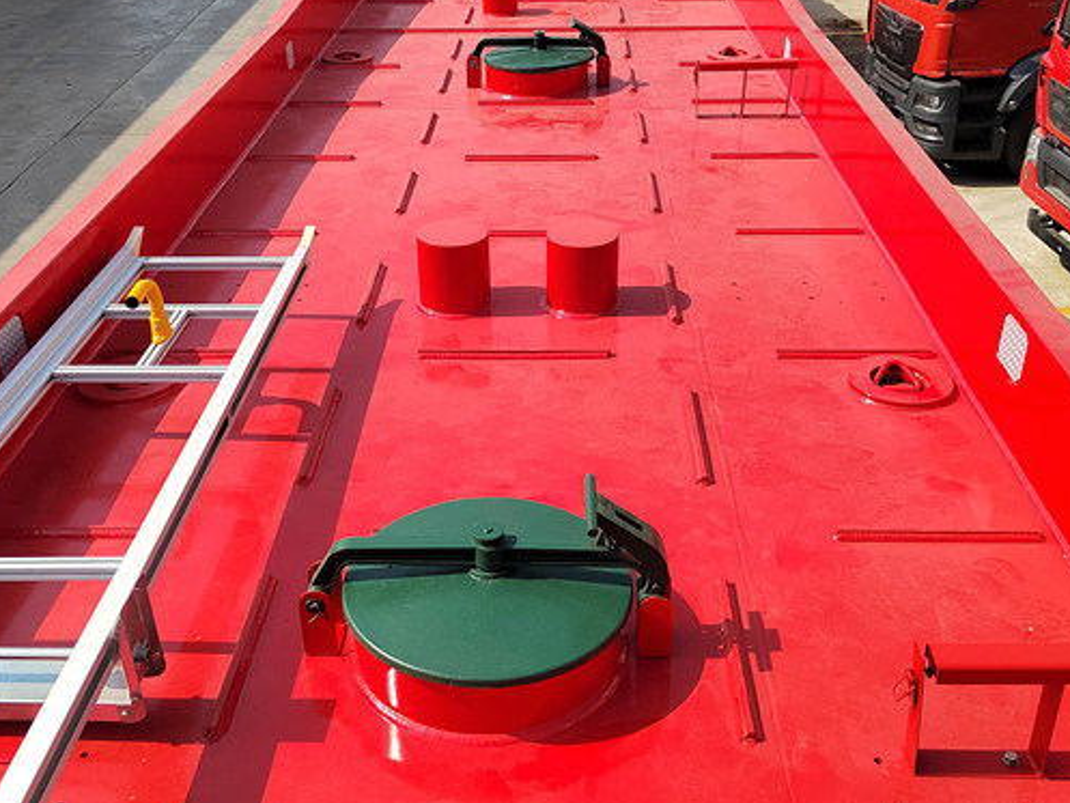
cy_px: 379
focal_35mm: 37
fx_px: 1144
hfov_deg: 50.1
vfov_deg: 38.7
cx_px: 530
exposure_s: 1/2000
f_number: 1.9
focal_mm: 5.52
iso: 303
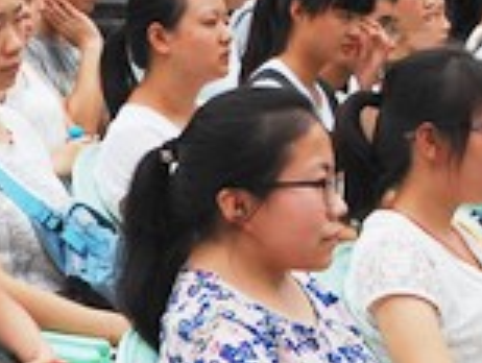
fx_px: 3124
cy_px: 241
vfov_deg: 6.6
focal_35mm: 224
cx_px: -128
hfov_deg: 8.7
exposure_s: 1/400
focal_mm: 48
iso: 800
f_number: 10
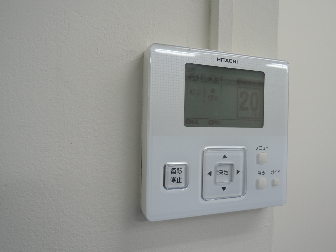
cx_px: 168
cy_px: 126
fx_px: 233
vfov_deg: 56.8
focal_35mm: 24
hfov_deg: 71.6
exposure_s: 1/50
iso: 80
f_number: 2.8
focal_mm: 5.1
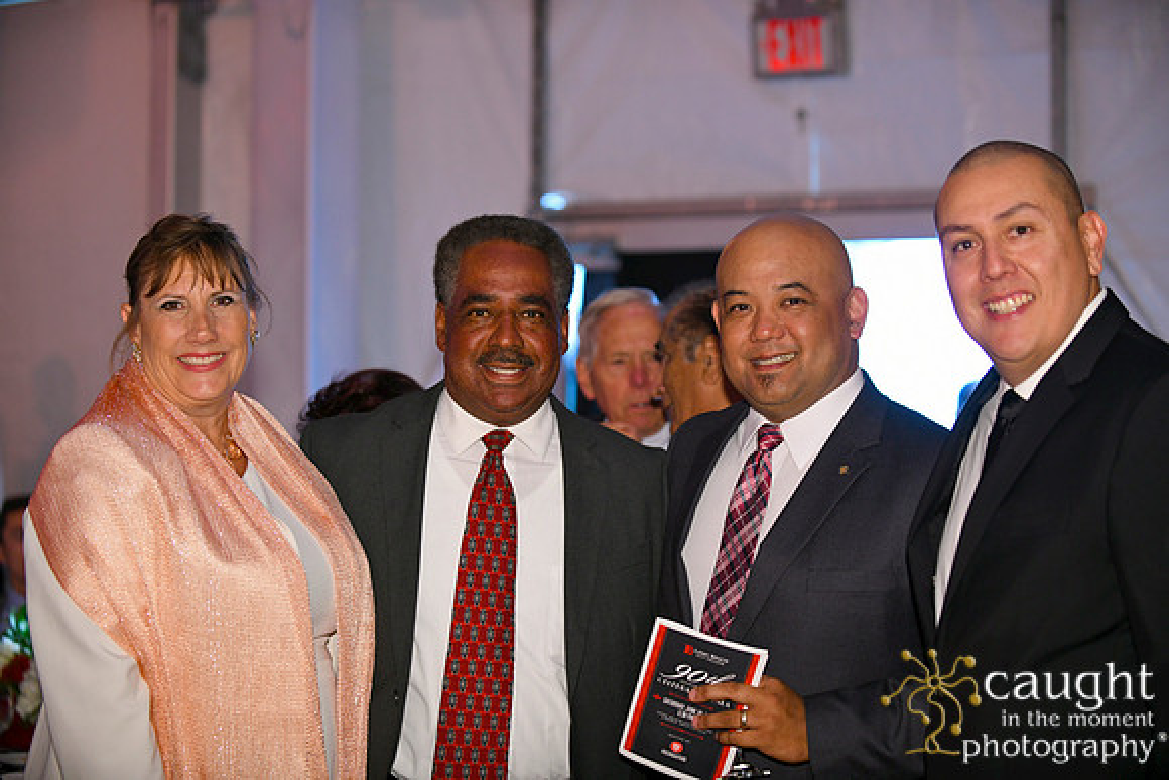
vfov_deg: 19.5
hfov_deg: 28.8
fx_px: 2273
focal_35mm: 70
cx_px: 584
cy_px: 390
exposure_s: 1/125
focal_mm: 70
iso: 1250
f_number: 3.2
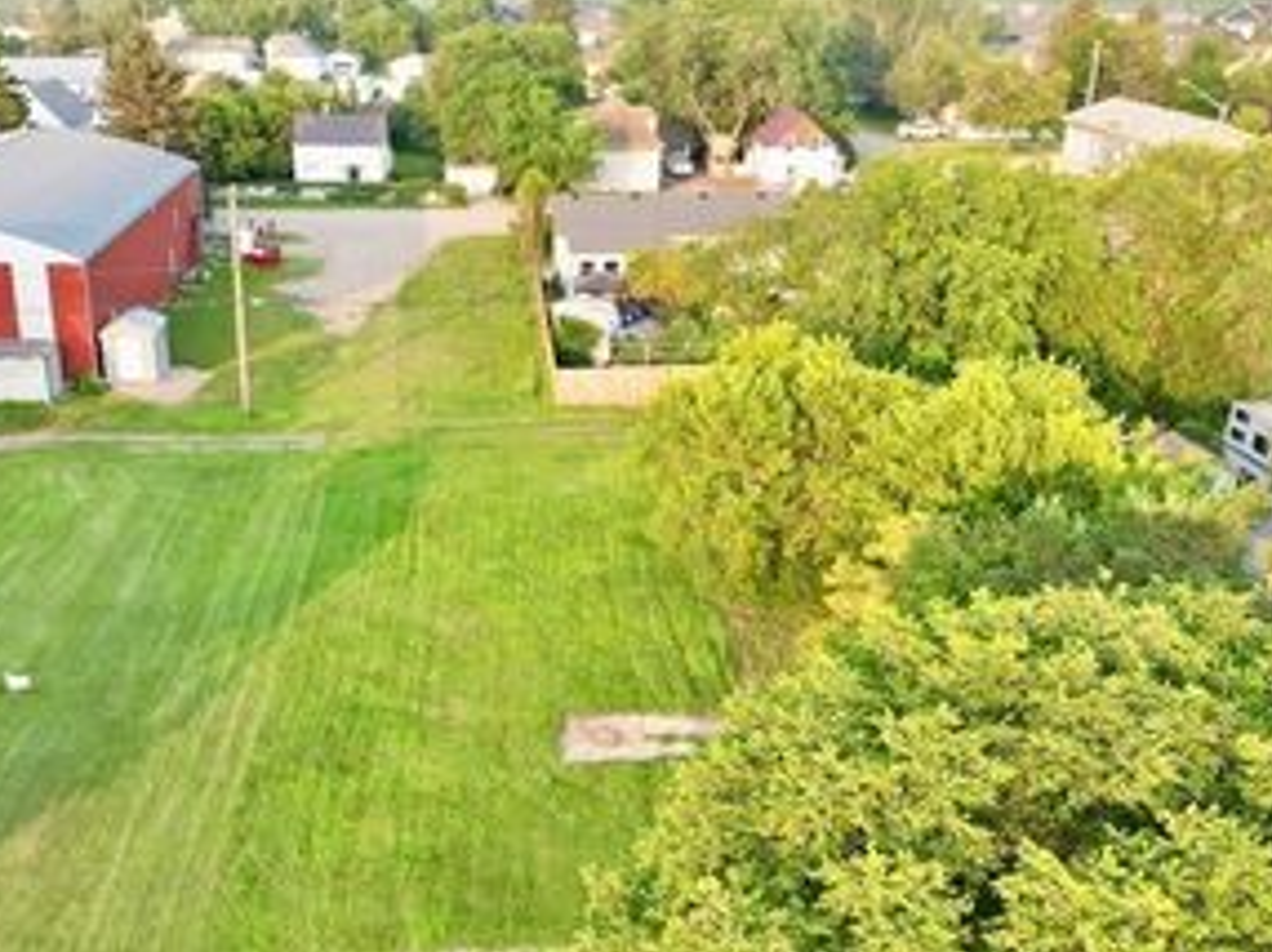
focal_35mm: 42
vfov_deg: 33.1
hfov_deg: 44.3
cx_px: 440
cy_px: 799
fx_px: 1542
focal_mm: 6.72
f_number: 1.7
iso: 110
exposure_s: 1/400
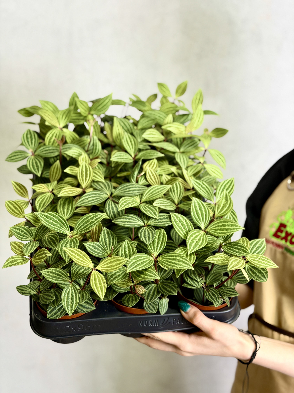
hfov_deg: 30.3
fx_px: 544
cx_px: 147
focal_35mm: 48
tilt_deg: -11.2
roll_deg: -1.5
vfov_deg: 39.7
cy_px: 196
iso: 64
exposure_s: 1/121
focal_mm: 6.76
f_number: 1.78
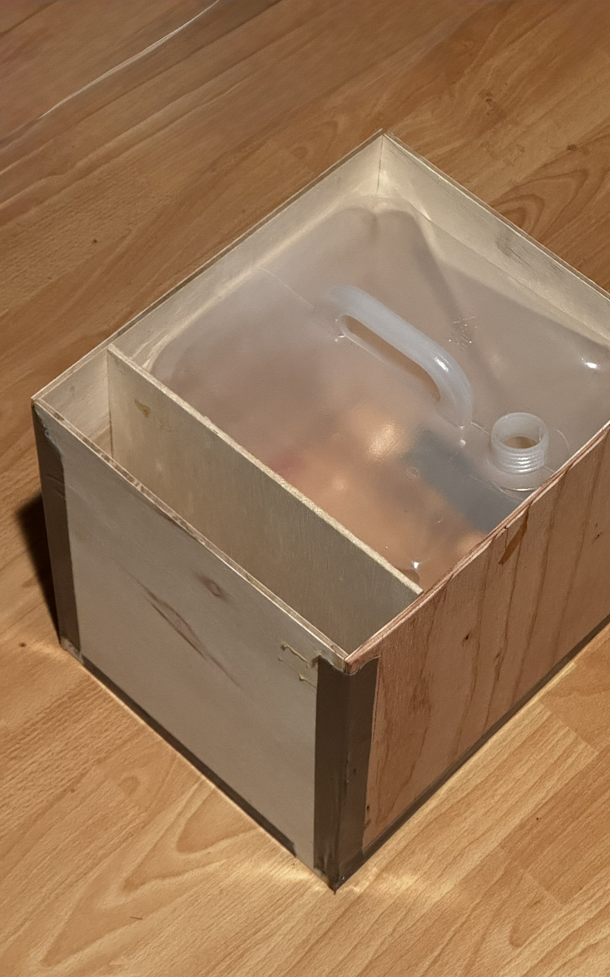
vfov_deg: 25.2
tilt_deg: -54.5
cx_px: 364
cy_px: 489
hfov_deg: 15.9
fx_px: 2182
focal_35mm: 82
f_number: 2.8
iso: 640
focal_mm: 9
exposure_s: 1/40
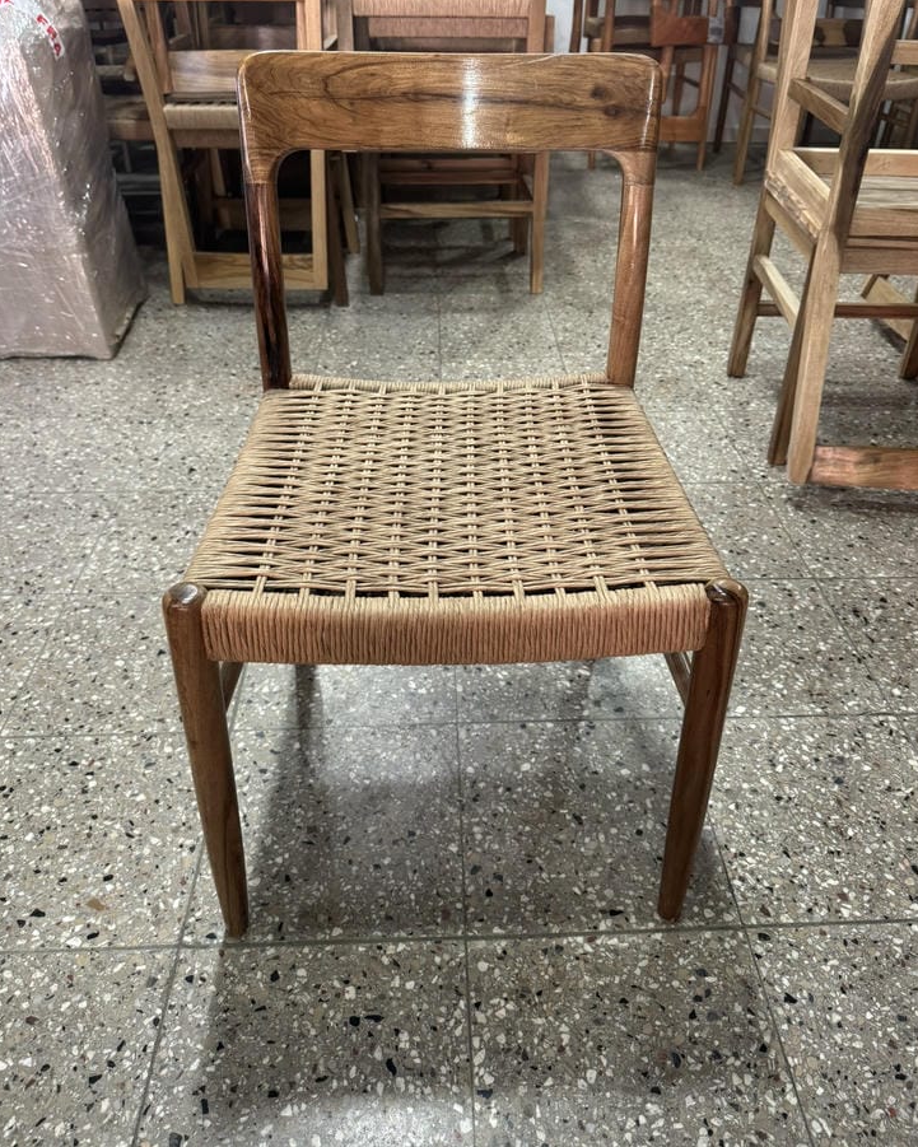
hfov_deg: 54.9
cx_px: 471
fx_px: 883
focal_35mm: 26
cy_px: 512
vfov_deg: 65.8
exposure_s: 1/50
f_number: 1.78
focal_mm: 6.76
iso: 320
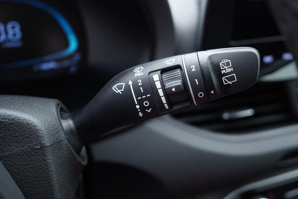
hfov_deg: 53.1
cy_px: 100
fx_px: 298
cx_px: 149
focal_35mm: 36
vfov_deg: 36.9
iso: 400
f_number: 2.8
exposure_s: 1/40
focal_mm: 24
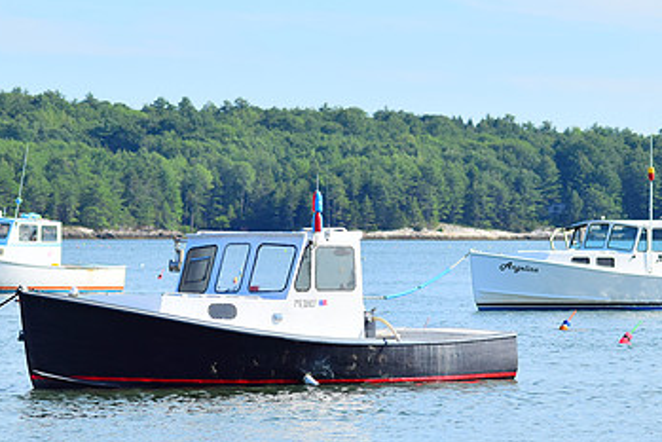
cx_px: 264
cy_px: 221
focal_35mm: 262
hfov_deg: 7.9
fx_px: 4817
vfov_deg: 5.3
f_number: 5.6
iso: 100
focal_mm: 105
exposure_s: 1/1000
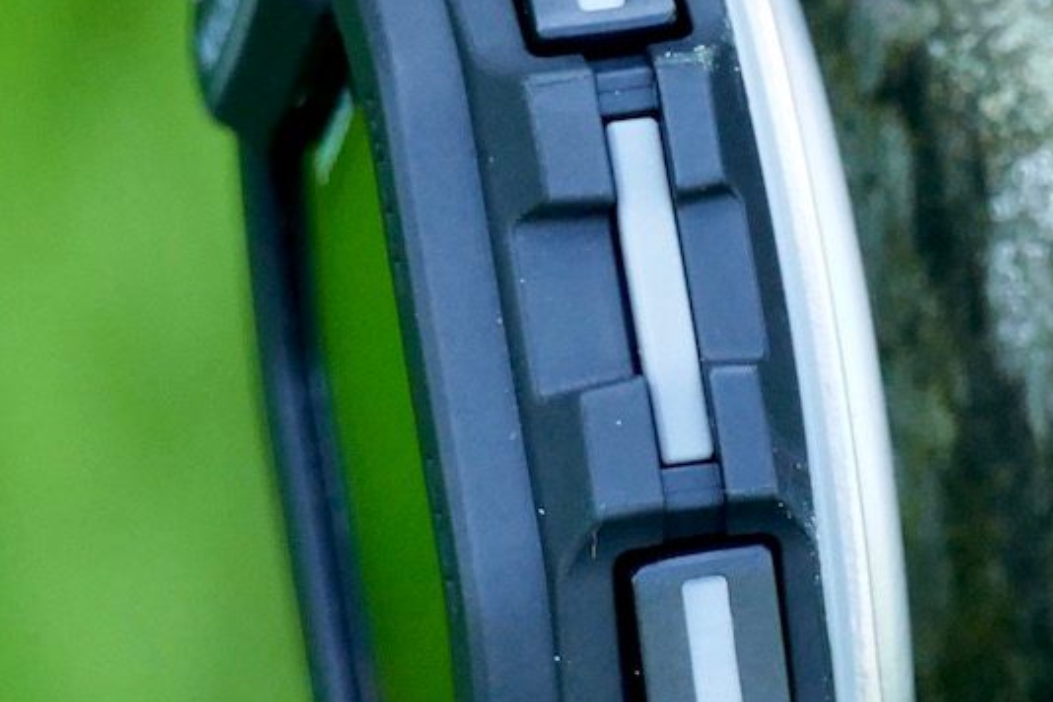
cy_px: 382
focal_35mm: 1351
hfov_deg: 1.5
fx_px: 39514
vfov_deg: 1.0
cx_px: 1041
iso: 500
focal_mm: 131.62
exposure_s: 1/125
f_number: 6.3
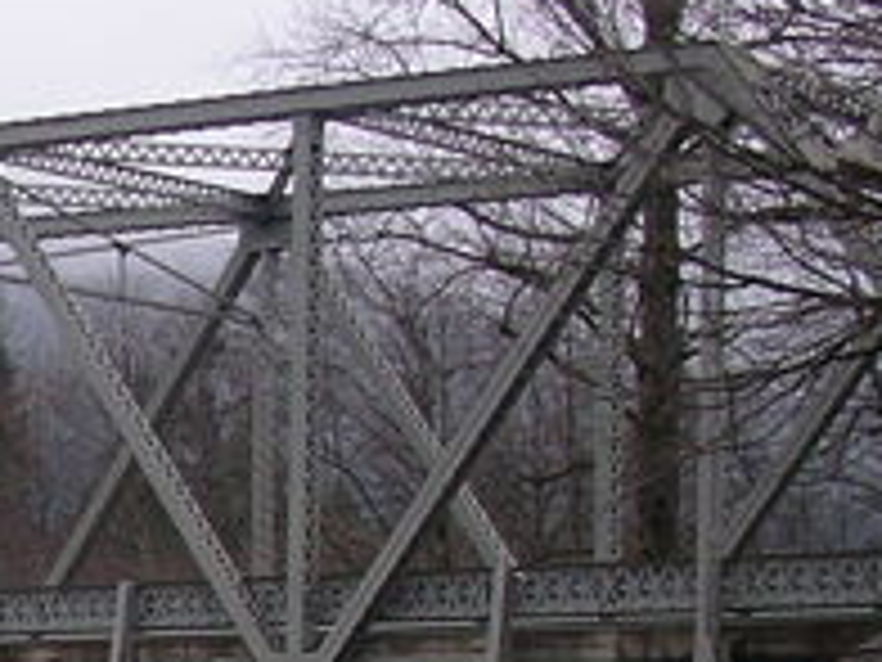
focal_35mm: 151
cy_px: 779
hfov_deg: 12.6
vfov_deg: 9.7
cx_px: -292
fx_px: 3847
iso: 50
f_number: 2.8
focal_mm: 5.7
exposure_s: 1/160
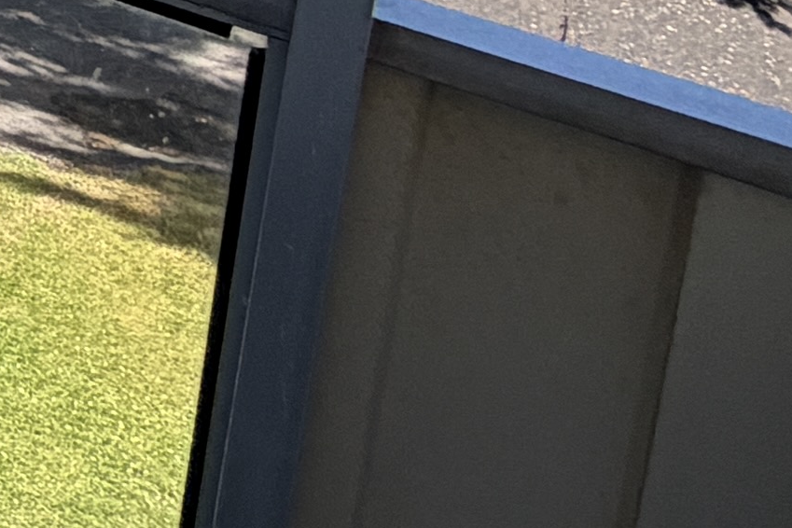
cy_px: -872
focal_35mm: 98
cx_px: -1271
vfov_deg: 11.0
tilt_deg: -10.6
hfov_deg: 13.2
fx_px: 2156
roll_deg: -0.4
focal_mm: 2.22
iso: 40
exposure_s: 1/502
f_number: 2.2
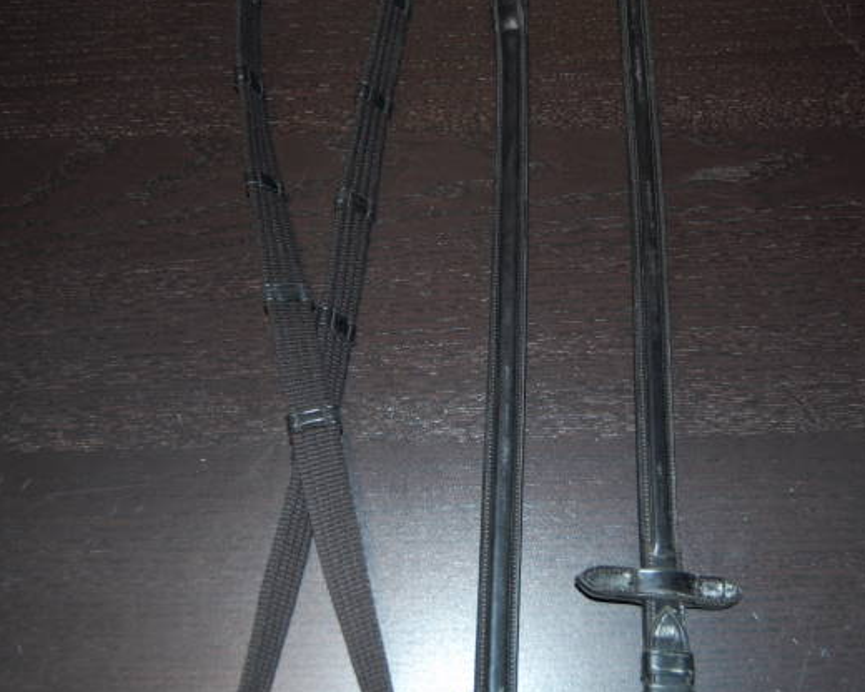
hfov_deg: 41.0
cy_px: 347
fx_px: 1152
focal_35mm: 45
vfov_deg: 33.4
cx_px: 502
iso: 400
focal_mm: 26
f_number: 4
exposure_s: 1/60
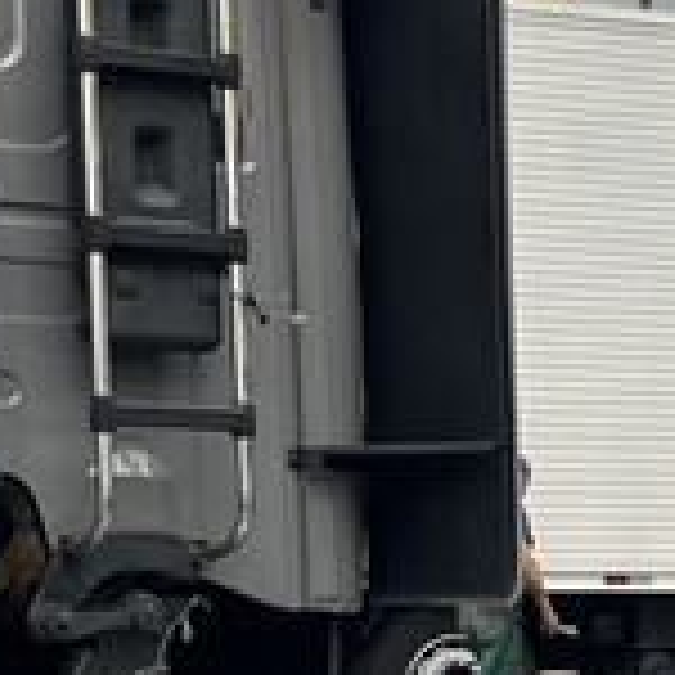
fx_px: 3839
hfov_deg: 9.9
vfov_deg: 9.9
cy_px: 860
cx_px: 844
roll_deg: -1.9
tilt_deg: -4.1
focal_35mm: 174
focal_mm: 5.1
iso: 50
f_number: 1.6
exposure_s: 1/384
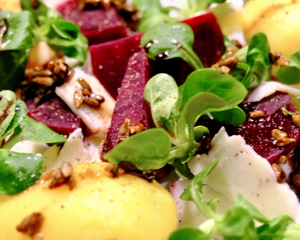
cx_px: 150
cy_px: 134
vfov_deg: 23.5
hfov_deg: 29.1
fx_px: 577
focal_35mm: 65
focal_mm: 30.8
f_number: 4
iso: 2000
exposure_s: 1/45
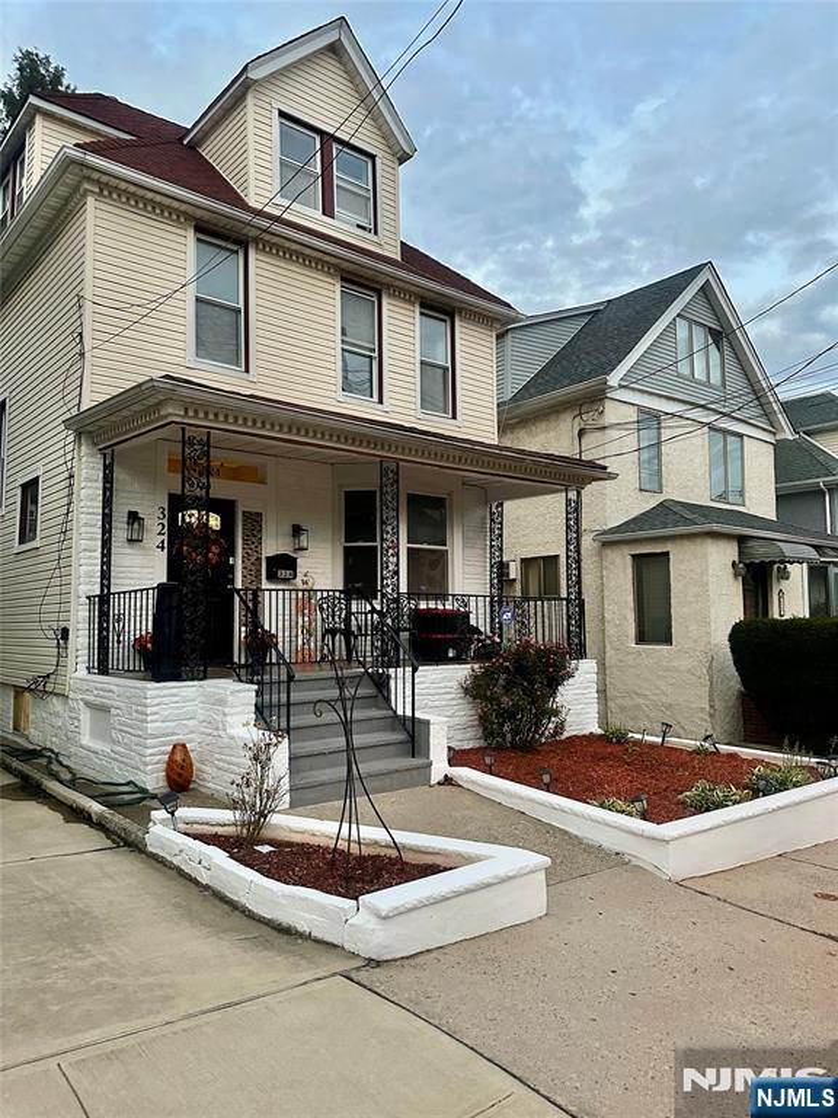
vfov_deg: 71.6
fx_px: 775
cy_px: 559
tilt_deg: +5.0
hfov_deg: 56.8
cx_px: 419
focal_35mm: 24
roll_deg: +1.1
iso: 500
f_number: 1.78
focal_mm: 6.86
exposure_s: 1/60
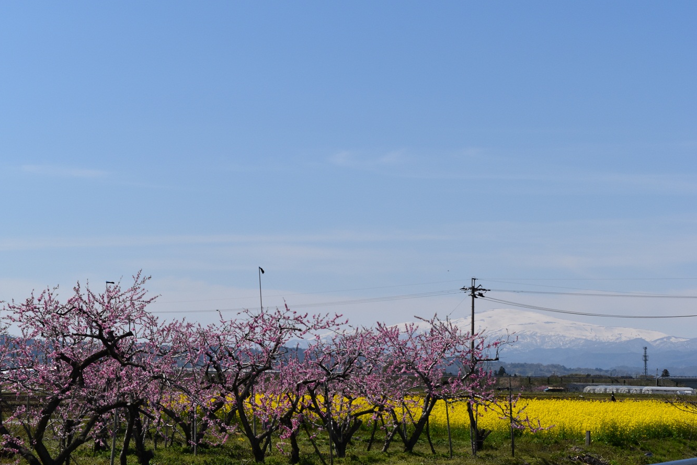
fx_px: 1617
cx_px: 347
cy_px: 234
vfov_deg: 16.4
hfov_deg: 24.3
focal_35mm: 84
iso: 200
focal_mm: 55
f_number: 11
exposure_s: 1/500
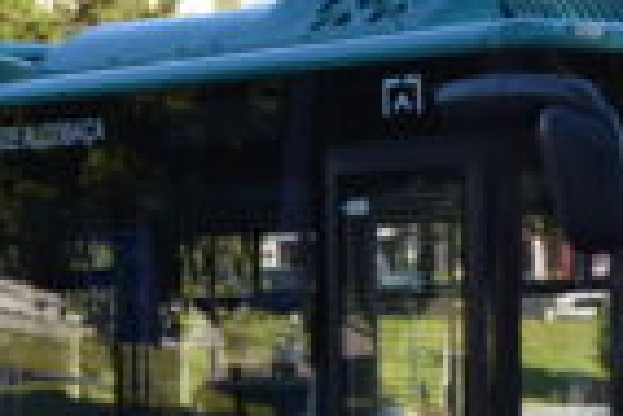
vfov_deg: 5.6
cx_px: 834
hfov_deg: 8.3
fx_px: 4255
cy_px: 359
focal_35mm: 246
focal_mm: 31
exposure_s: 1/200
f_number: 5
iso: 100
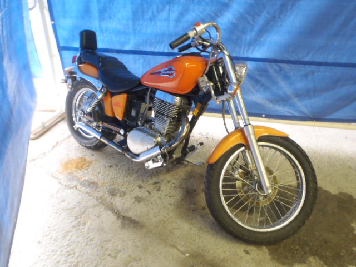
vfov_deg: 49.7
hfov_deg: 63.4
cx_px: 178
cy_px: 134
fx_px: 288
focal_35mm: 28
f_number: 3.5
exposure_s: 1/4
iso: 200
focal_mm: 5
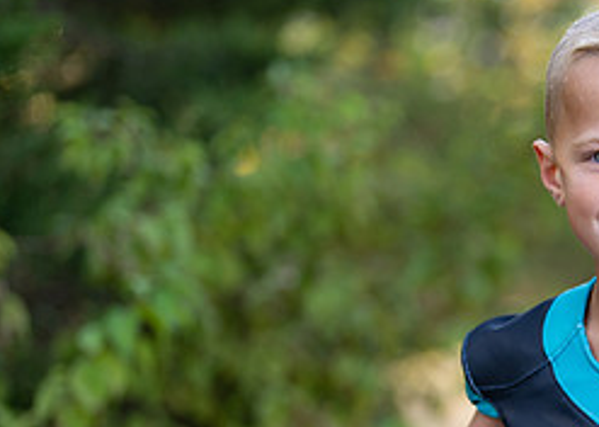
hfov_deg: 14.8
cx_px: 673
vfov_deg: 10.8
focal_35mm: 132
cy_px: 372
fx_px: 2244
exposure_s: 1/320
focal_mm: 50
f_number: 1.2
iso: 100
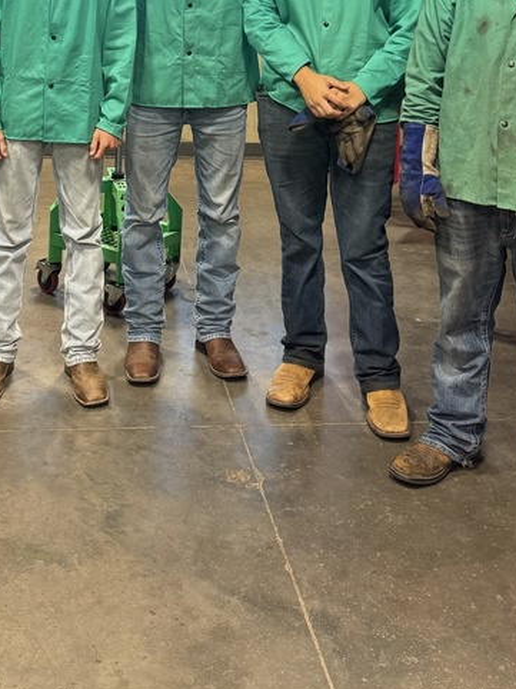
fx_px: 1015
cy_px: 10
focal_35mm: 51
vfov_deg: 34.4
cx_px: 190
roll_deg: -2.5
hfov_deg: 28.4
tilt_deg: -6.3
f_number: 1.78
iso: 160
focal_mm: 6.76
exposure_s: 1/120
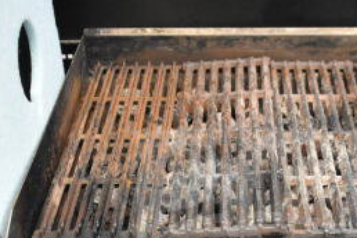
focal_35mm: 71
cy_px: 240
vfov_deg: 18.7
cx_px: 255
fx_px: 704
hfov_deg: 28.2
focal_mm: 20
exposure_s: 1/30
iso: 2500
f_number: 3.8
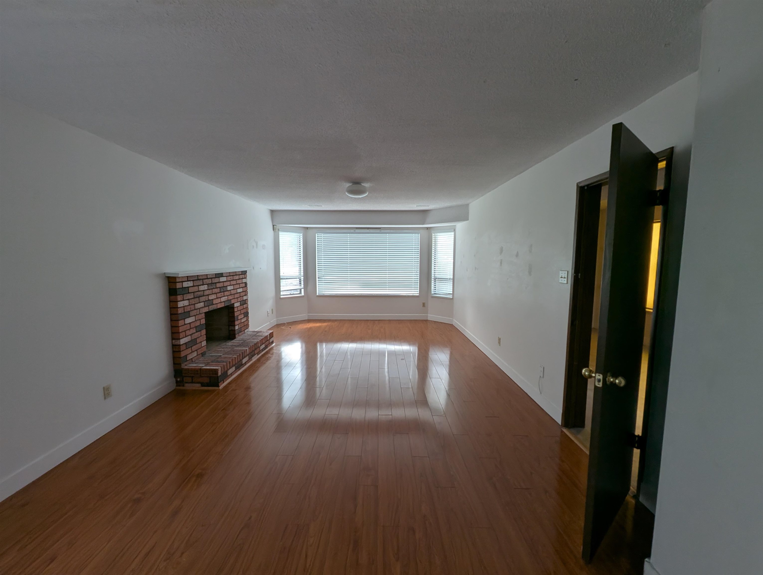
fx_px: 287
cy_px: 288
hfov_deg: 106.1
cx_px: 382
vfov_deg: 90.1
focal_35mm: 13
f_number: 2.2
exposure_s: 1/23.8
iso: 49
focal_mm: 1.95
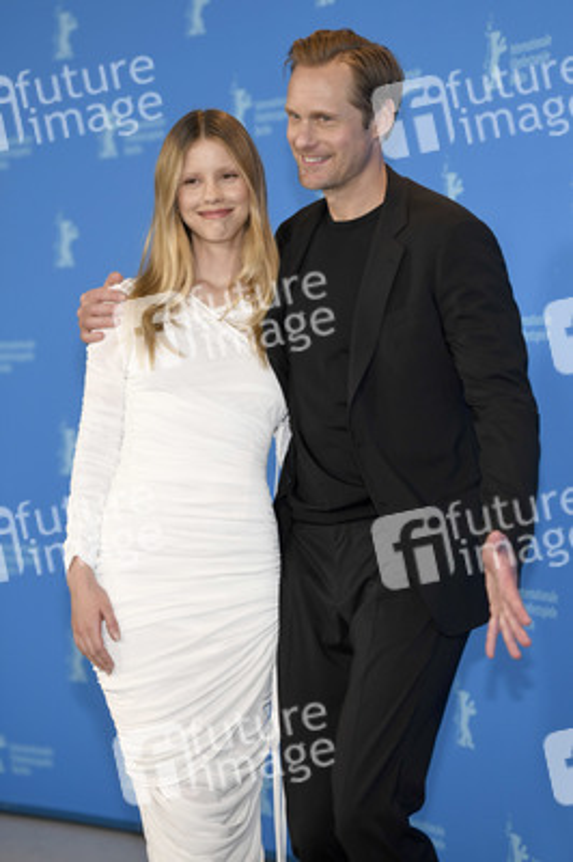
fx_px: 2391
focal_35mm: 100
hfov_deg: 13.7
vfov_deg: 20.4
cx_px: 286
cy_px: 431
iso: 640
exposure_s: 1/400
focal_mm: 100
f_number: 3.2
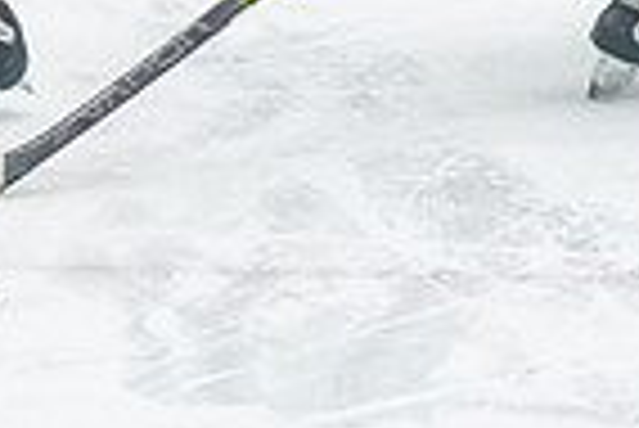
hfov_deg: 3.4
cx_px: -110
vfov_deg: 2.3
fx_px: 10856
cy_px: 89
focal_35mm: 611
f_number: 2.8
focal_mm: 90
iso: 3200
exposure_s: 1/800
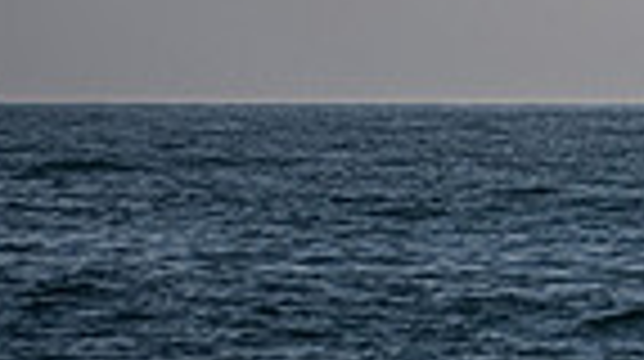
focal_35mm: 1110
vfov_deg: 1.1
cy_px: -584
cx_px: 1361
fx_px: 18930
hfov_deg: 1.9
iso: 400
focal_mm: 200
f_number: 6.3
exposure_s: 1/1600
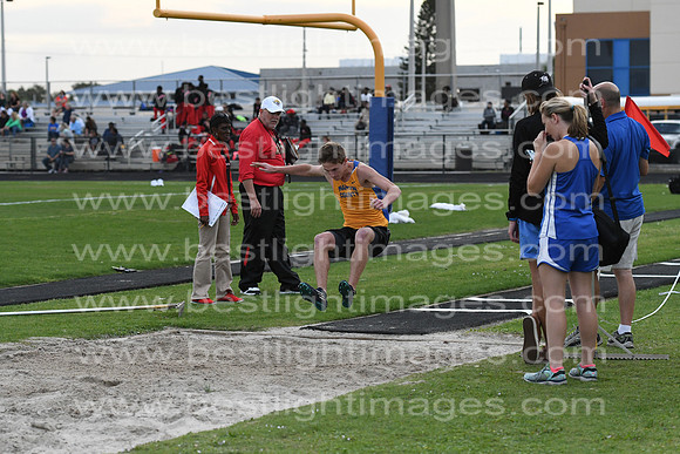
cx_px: 340
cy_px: 227
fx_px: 2437
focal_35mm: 129
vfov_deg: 10.6
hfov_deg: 15.9
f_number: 4
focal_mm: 86
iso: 1600
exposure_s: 1/6400
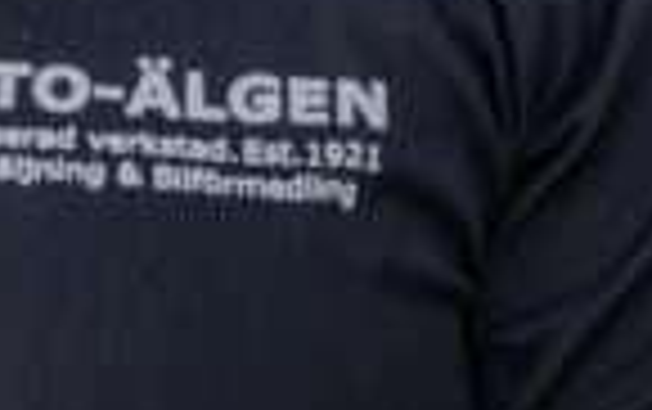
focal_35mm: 331
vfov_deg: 4.0
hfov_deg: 6.3
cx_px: -313
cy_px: 221
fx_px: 5888
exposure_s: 1/160
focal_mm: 46
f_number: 3.2
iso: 100
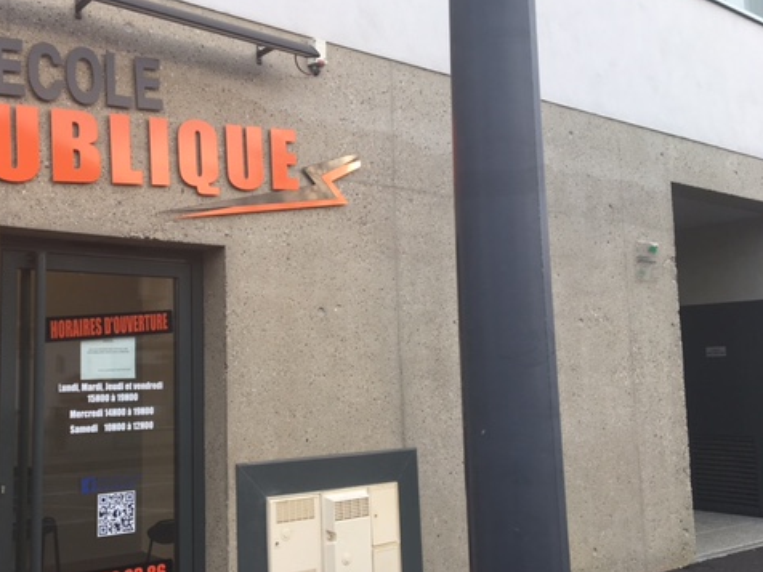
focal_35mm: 39
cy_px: 290
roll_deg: -0.2
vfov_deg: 36.8
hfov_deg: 47.1
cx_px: 252
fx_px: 860
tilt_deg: +8.5
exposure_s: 1/168
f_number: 2.2
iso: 25
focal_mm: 4.15
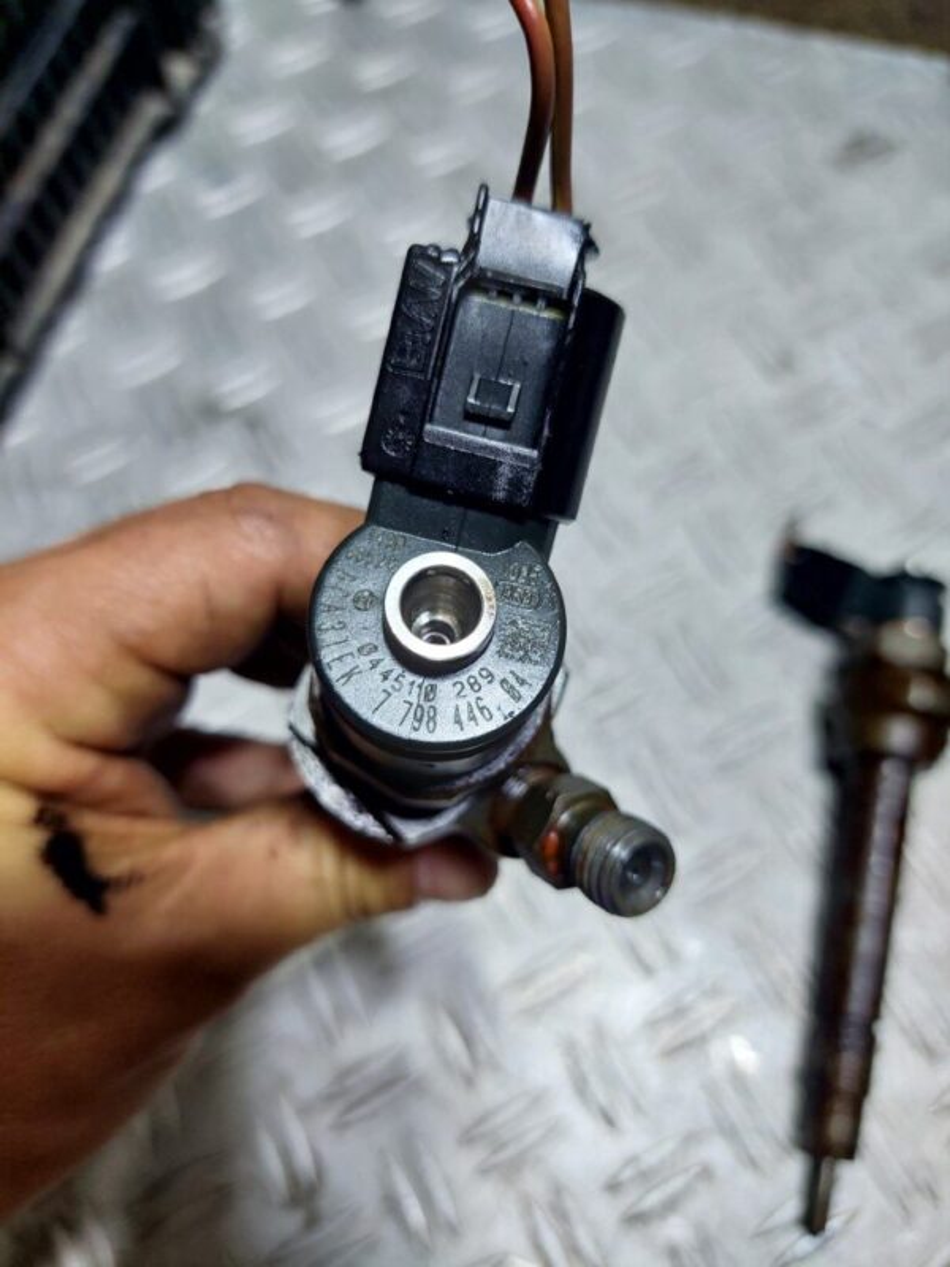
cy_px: 634
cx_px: 475
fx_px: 915
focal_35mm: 25
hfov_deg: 54.9
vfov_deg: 69.4
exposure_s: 1/50
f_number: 1.8
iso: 80
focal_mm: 5.23
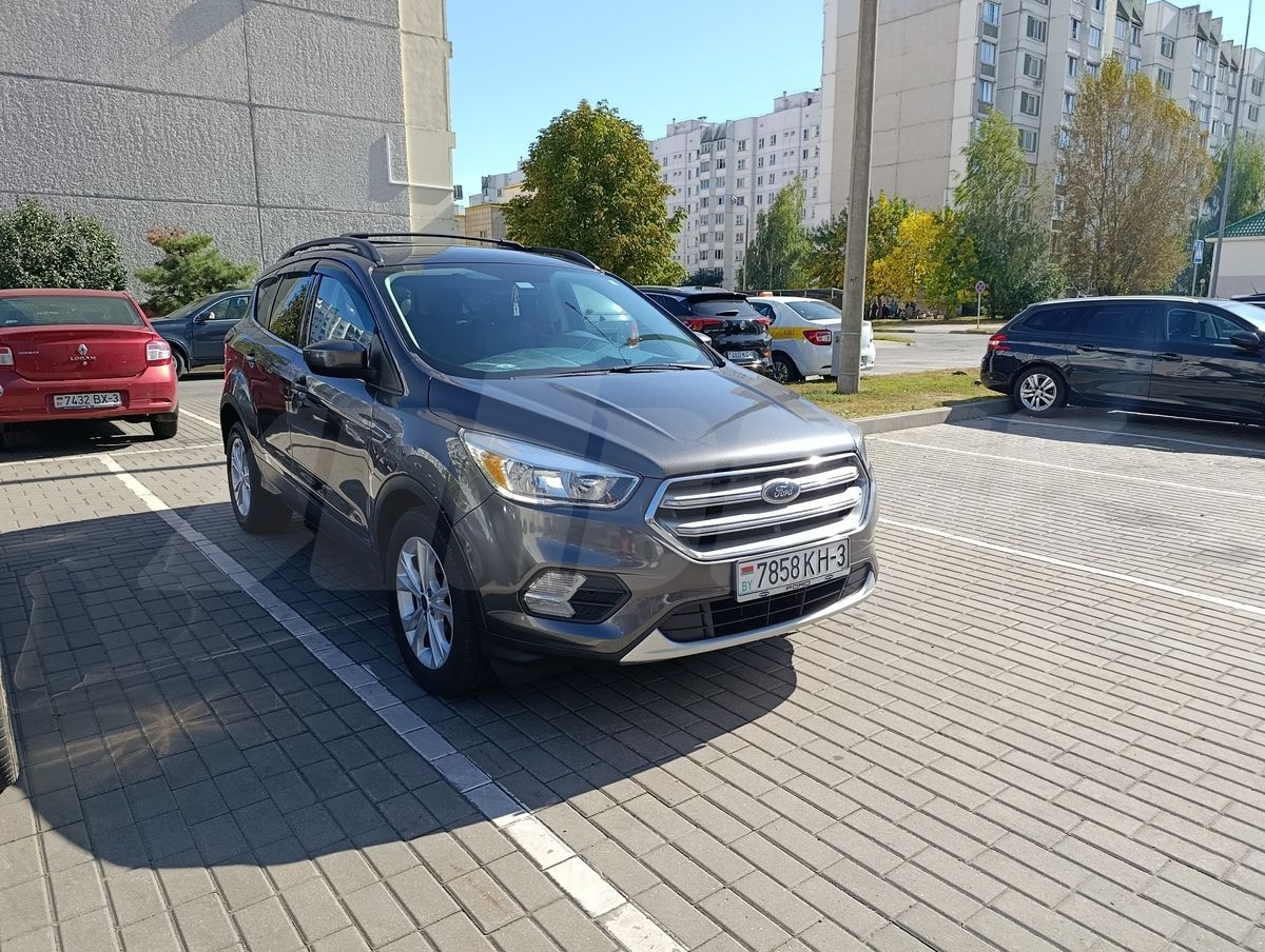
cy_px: 476
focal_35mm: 23
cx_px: 632
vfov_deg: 59.0
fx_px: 842
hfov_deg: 73.8
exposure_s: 1/317
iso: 50
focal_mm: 6.11
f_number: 1.65
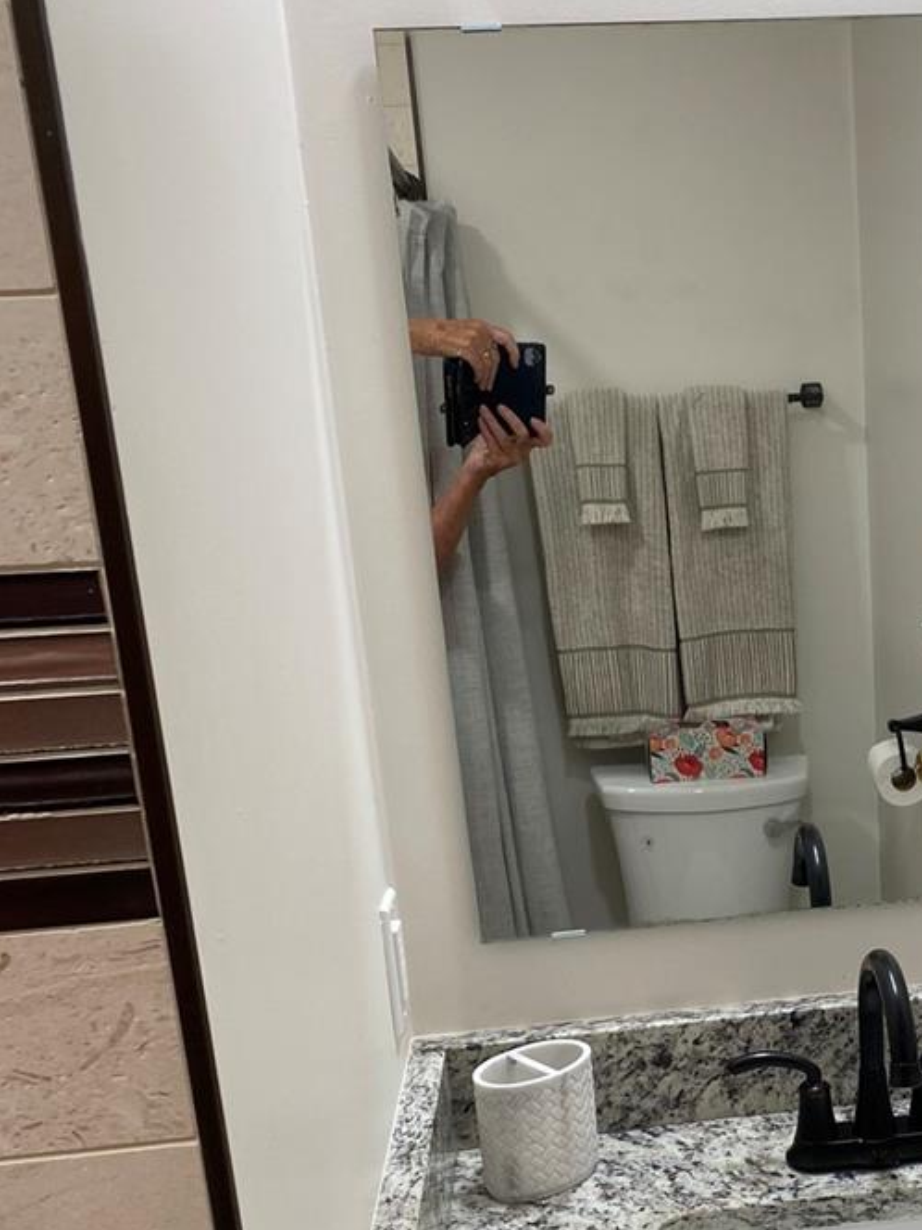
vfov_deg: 39.7
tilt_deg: -15.8
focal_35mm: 47
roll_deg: +3.1
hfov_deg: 29.8
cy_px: 867
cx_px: 802
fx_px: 1669
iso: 50
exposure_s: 1/62
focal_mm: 4.25
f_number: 1.8
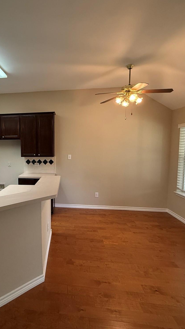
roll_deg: +1.1
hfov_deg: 50.7
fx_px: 183
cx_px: 40
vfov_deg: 83.8
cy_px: 162
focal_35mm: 21
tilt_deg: -3.8
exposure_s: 1/120
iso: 320
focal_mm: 2.22
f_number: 2.2
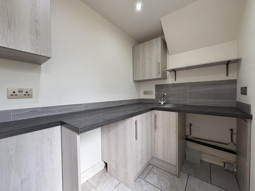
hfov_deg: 102.1
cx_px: 128
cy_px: 96
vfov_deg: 85.7
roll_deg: +1.0
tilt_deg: -1.3
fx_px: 103
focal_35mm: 14
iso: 160
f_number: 2.2
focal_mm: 2.22
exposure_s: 1/99
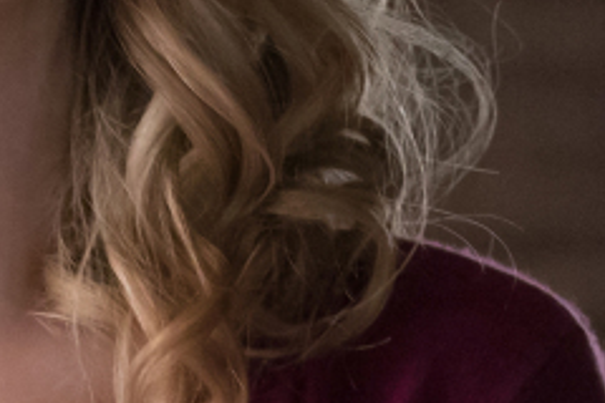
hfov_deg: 3.4
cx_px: 348
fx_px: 10267
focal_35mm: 611
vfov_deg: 2.3
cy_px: 234
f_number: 4
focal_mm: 122
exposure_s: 1/80
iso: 8000
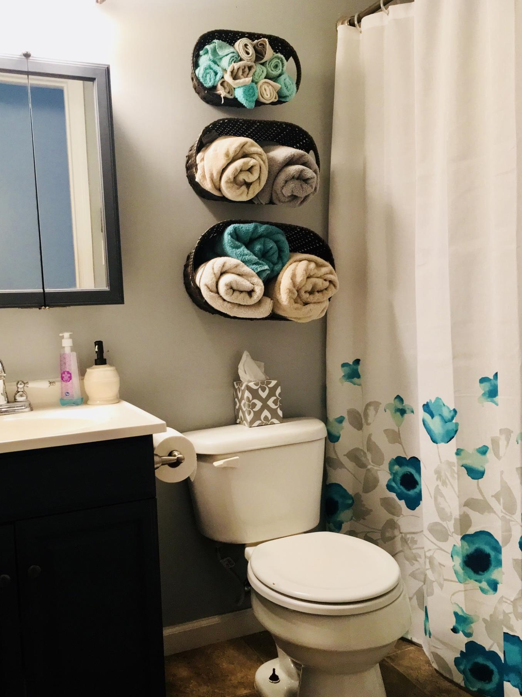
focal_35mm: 32
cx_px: 239
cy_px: 377
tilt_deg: -7.6
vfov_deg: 56.8
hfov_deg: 44.1
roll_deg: +1.9
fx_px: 644
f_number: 2.2
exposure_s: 1/30
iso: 125
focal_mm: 4.15
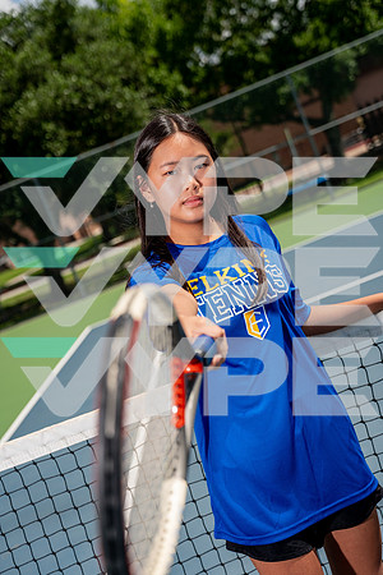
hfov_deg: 23.8
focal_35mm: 57
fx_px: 910
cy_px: 288
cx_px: 192
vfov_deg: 35.1
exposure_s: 1/1600
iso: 100
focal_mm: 57
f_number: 4
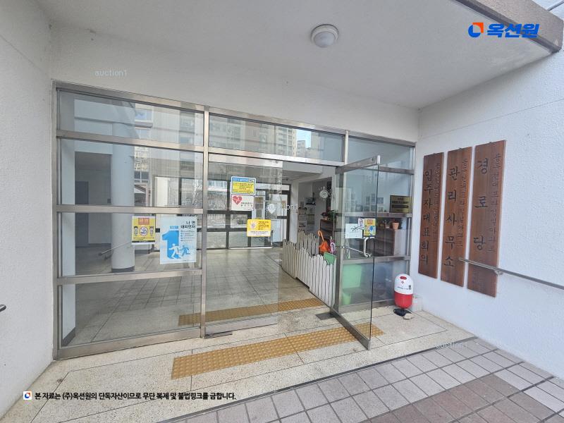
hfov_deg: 106.2
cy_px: 212
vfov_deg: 89.9
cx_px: 282
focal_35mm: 13
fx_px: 212
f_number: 2.2
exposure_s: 1/207
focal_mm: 2.2
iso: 125
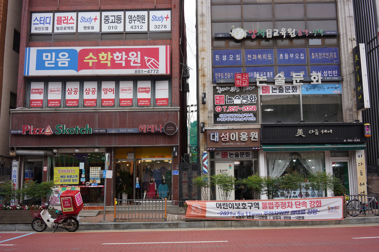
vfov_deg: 37.9
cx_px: 190
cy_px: 126
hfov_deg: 54.4
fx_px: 369
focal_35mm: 35
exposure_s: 1/160
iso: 400
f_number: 7.1
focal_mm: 35
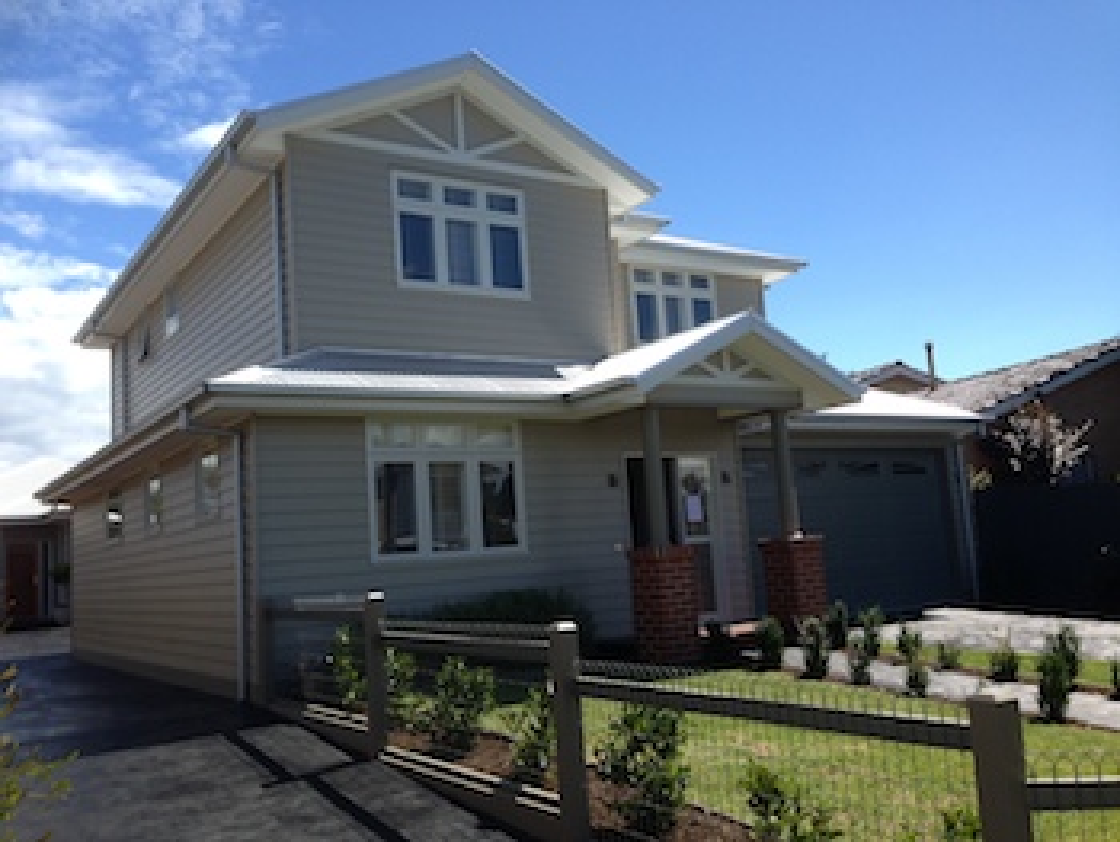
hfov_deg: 55.3
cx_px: 560
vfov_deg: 43.0
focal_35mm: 33
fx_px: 1068
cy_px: 421
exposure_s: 1/1261
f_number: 2.4
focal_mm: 4.13
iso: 64
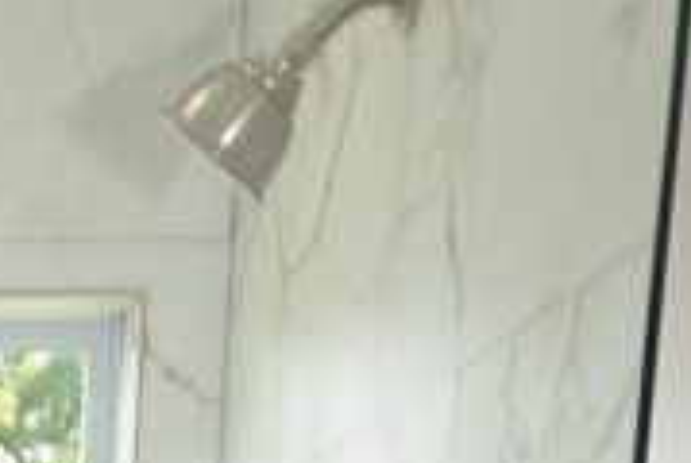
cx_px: -303
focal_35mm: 105
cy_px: 1109
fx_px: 2009
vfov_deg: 11.1
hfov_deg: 17.7
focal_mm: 11.5
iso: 200
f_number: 5
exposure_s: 1/100
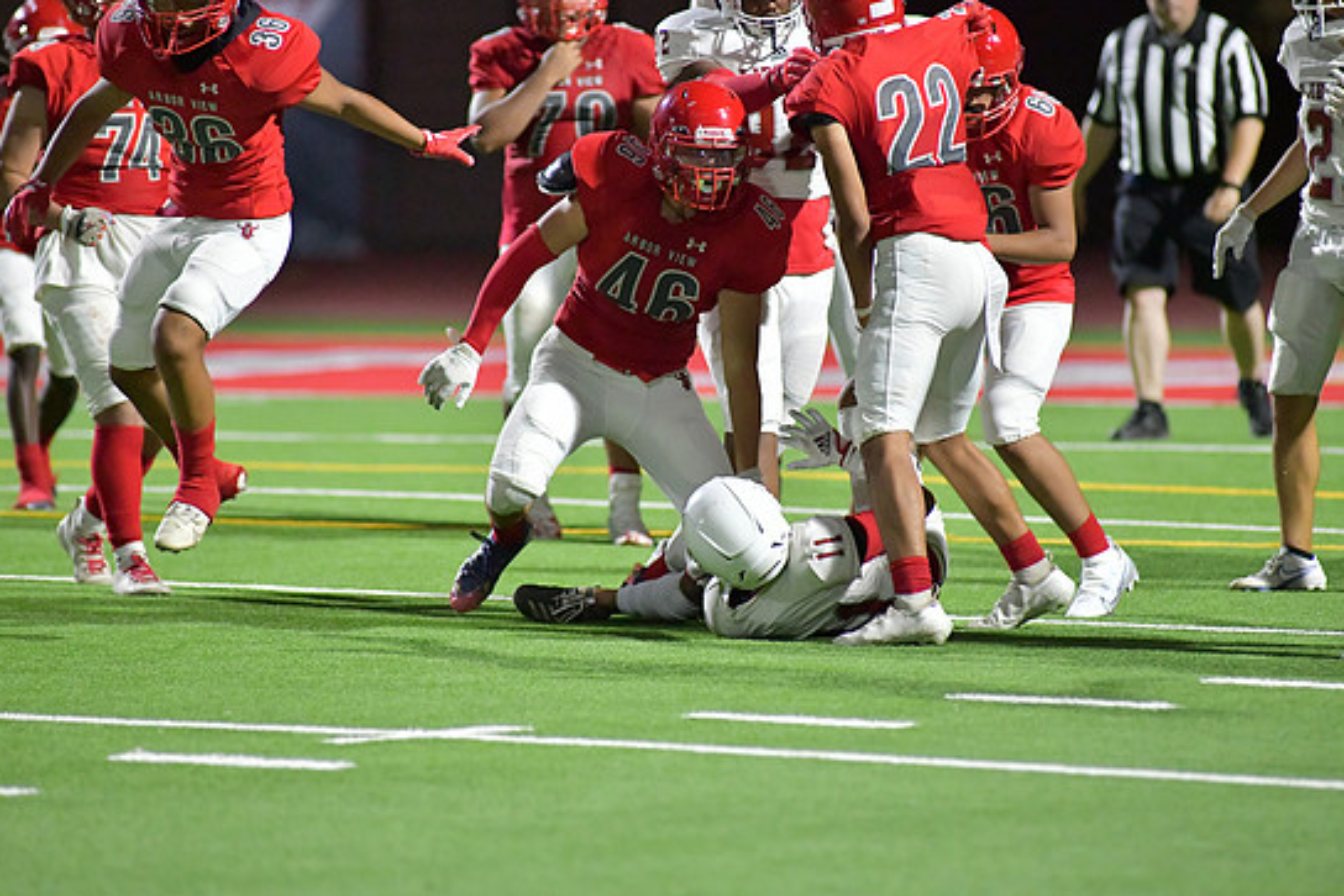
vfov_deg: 4.3
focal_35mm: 320
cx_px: 662
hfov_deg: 6.4
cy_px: 421
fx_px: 11949
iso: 11400
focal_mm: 300
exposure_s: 1/1250
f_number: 4
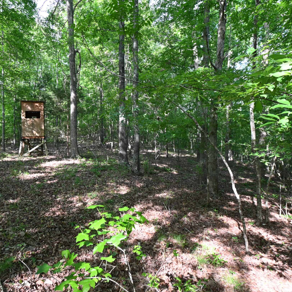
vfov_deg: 74.8
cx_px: 113
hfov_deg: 73.8
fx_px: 191
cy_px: 140
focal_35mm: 20
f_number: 4.5
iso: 400
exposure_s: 1/160
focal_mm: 10
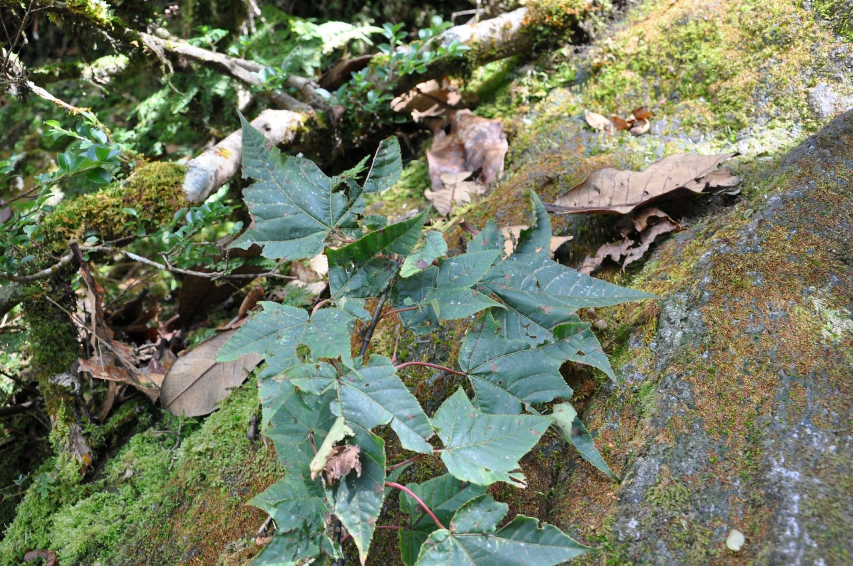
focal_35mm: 38
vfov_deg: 35.4
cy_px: 283
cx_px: 426
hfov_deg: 51.3
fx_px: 887
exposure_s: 1/40
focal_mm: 25
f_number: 6.3
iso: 200
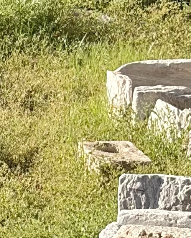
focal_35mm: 329
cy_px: 87
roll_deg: -2.7
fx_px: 2324
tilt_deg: -14.0
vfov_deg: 5.9
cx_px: -133
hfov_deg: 4.7
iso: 32
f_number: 1.6
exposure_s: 1/1263
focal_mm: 5.96
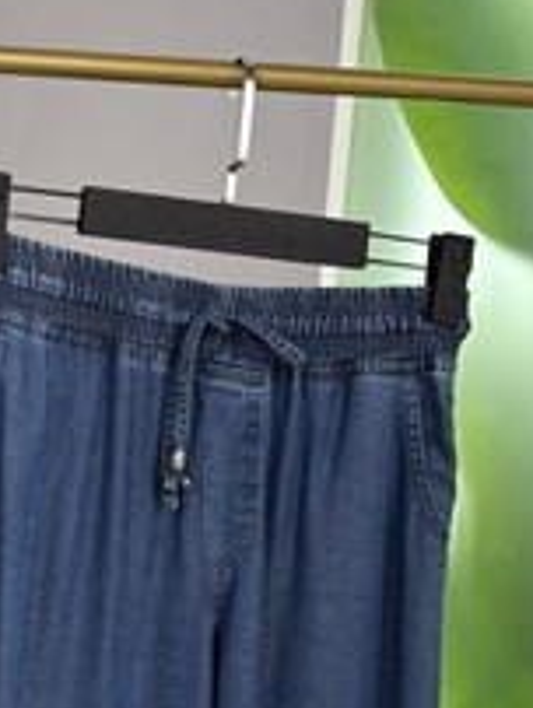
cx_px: 196
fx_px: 2008
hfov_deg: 15.1
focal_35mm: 98
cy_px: 338
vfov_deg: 20.0
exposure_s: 1/169
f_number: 1.78
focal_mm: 6.76
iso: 50
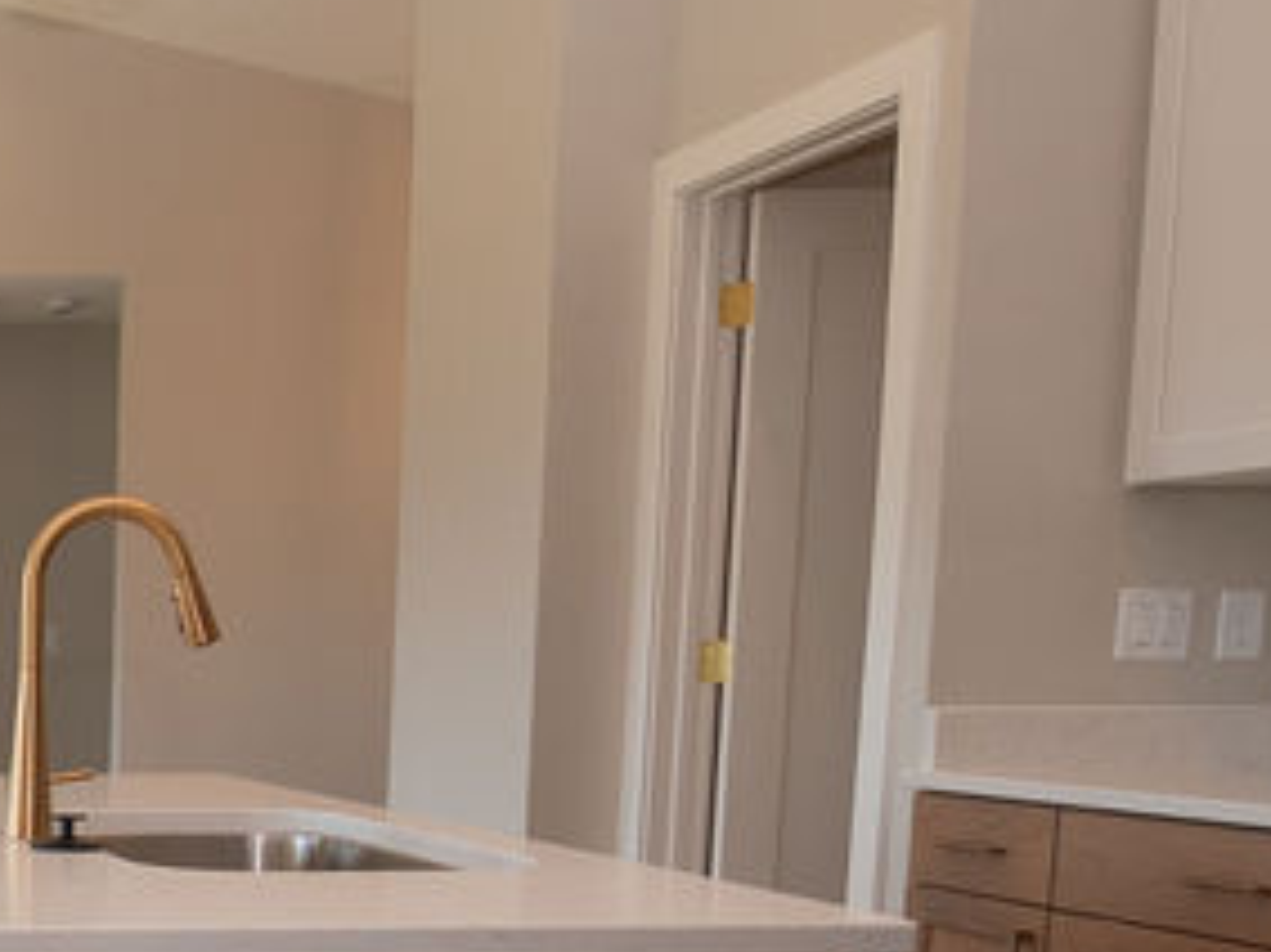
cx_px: -539
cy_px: 923
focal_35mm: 53
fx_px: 1945
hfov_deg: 27.5
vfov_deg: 26.2
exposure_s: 1/200
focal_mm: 10
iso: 125
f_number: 4
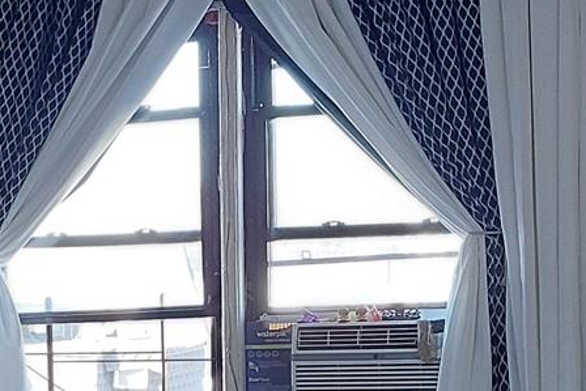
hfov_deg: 17.5
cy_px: 454
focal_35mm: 114
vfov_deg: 11.8
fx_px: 1856
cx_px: -1
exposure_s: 1/60
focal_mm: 5.23
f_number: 1.8
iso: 160
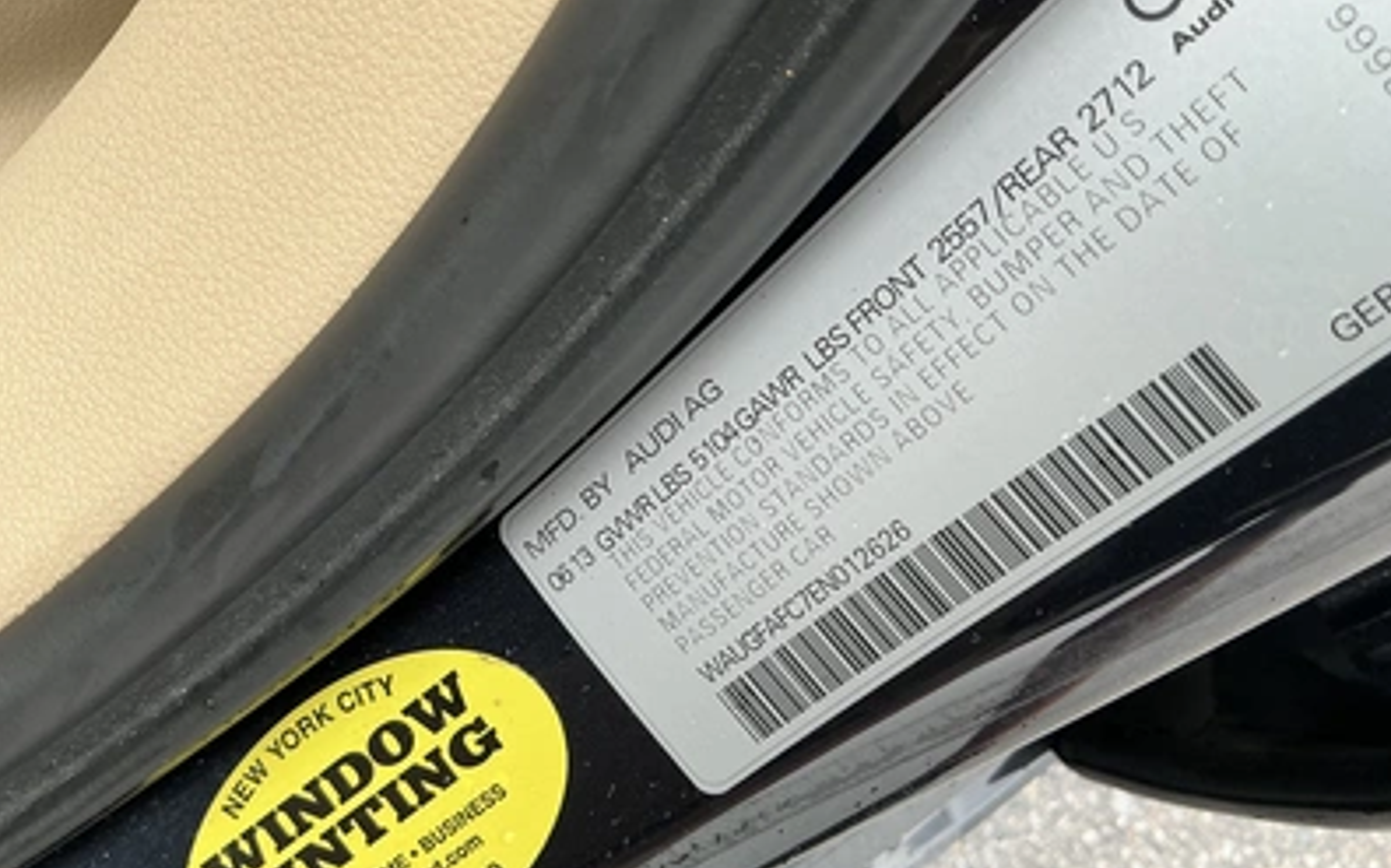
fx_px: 1137
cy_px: 436
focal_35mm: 30
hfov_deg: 62.9
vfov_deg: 41.8
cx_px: 699
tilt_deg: -58.1
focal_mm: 3
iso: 25
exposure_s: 1/122
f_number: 1.8
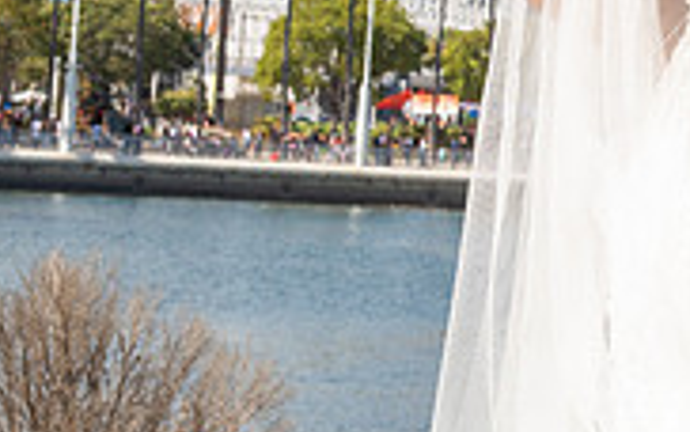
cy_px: -189
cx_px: 941
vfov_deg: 6.4
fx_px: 3801
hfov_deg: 10.1
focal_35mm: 202
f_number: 11
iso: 200
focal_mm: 50
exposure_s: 1/200
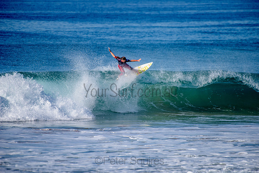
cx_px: 130
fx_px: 3598
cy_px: 86
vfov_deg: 2.8
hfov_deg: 4.1
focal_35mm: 500
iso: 125
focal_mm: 500
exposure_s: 1/1600
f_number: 5.6
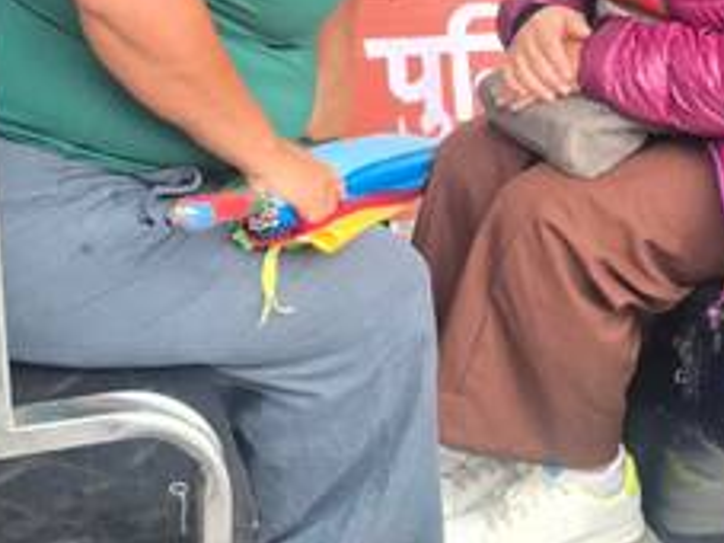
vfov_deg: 19.5
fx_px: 1526
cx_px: 491
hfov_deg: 26.5
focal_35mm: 73
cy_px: -22
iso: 100
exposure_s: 1/180
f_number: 1.7
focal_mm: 6.3
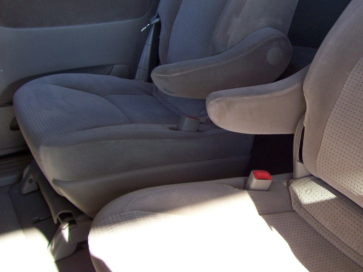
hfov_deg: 32.9
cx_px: 285
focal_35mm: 57
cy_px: 114
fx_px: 598
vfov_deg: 25.6
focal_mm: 6
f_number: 2.7
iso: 108
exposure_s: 1/128
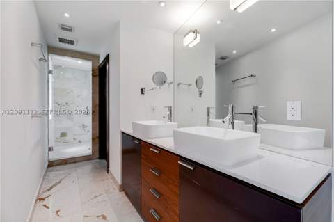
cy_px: 111
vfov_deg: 73.6
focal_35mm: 16
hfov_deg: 96.8
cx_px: 167
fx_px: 148
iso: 64
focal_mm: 16
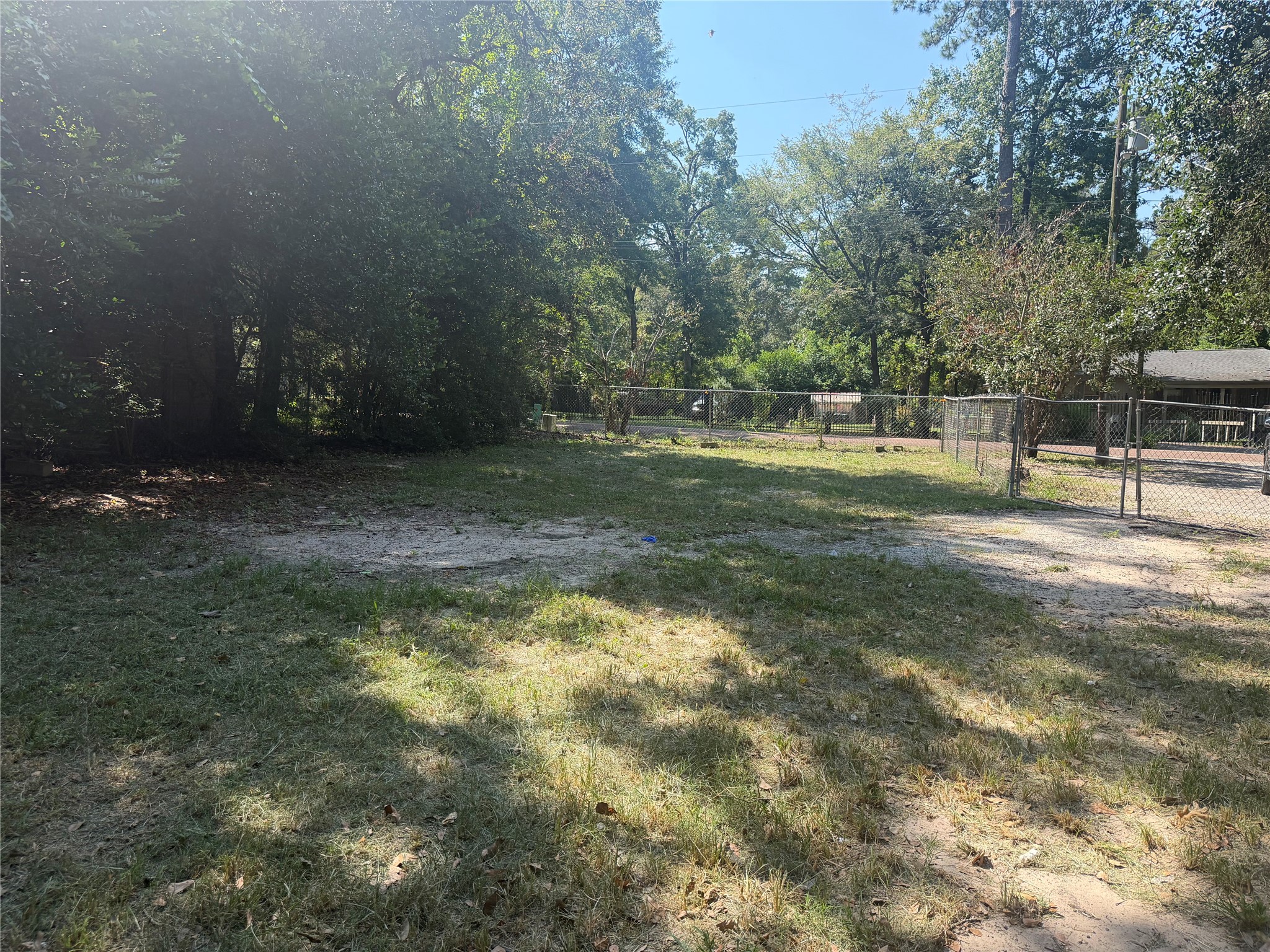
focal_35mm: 24
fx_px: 881
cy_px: 476
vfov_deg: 56.8
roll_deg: +0.3
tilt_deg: -5.0
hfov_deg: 71.6
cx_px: 635
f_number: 1.78
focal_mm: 6.76
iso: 100
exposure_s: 1/1385
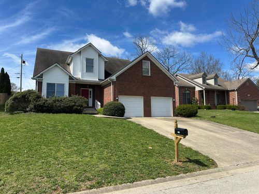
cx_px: 130
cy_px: 97
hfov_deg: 71.6
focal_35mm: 24
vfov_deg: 56.8
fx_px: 180
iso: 80
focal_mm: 6.86
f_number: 1.78
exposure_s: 1/3861
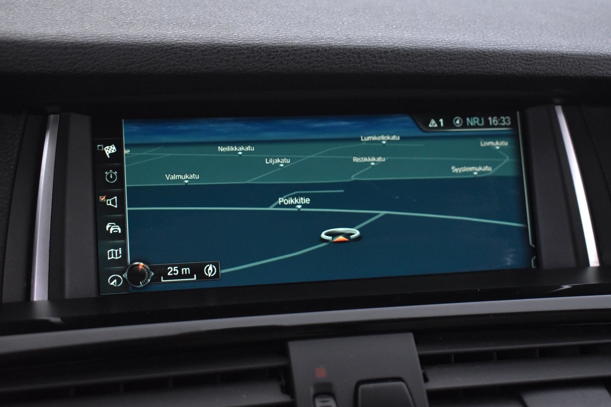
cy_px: 204
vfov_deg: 25.8
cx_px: 306
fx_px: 891
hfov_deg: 37.9
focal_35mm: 52
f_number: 4.5
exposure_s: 1/25
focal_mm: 35
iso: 3200
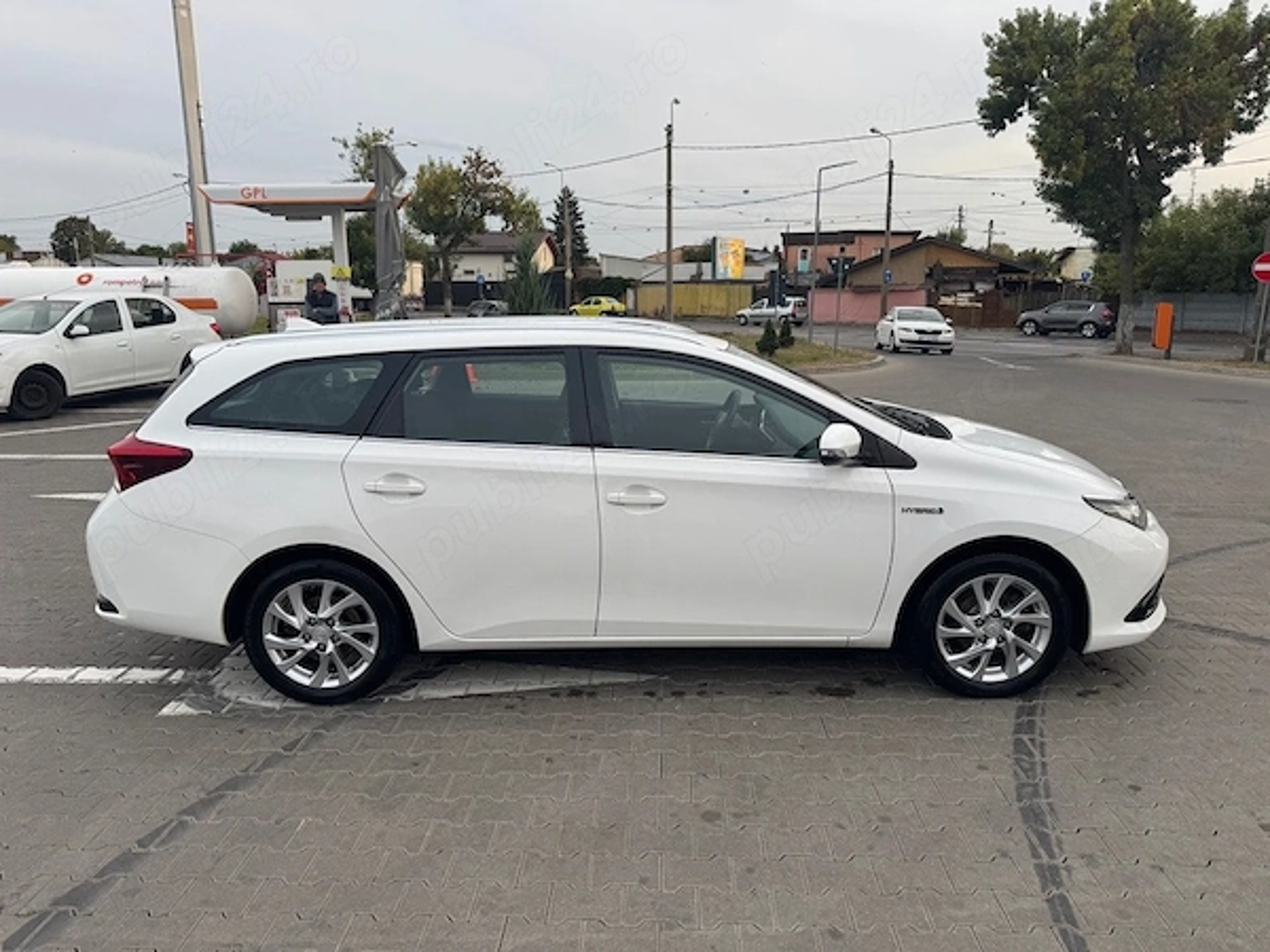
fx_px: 881
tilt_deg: -11.7
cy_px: 476
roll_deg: +0.6
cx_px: 635
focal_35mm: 24
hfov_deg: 71.6
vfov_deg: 56.8
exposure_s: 1/633
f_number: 1.78
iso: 80
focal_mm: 6.76
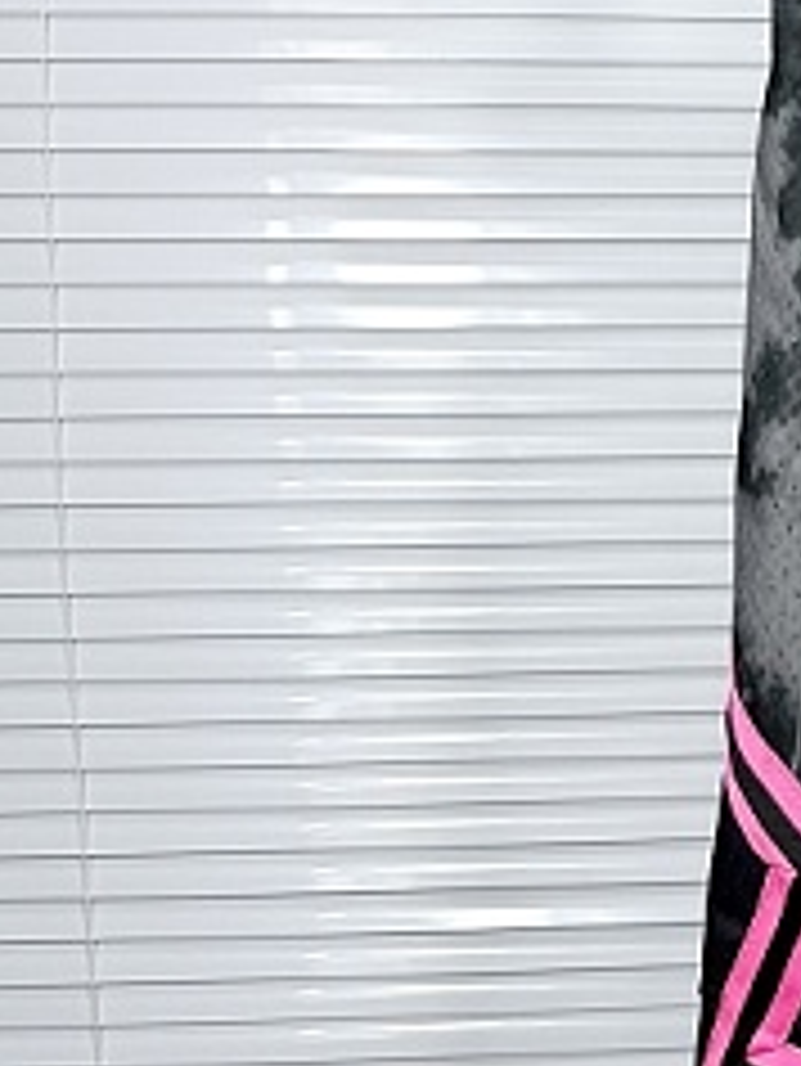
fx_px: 2497
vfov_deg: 24.1
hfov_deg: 16.5
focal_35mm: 81
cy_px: 495
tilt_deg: -5.6
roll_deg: +1.0
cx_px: 1228
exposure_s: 1/379
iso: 80
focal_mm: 6.76
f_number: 1.78
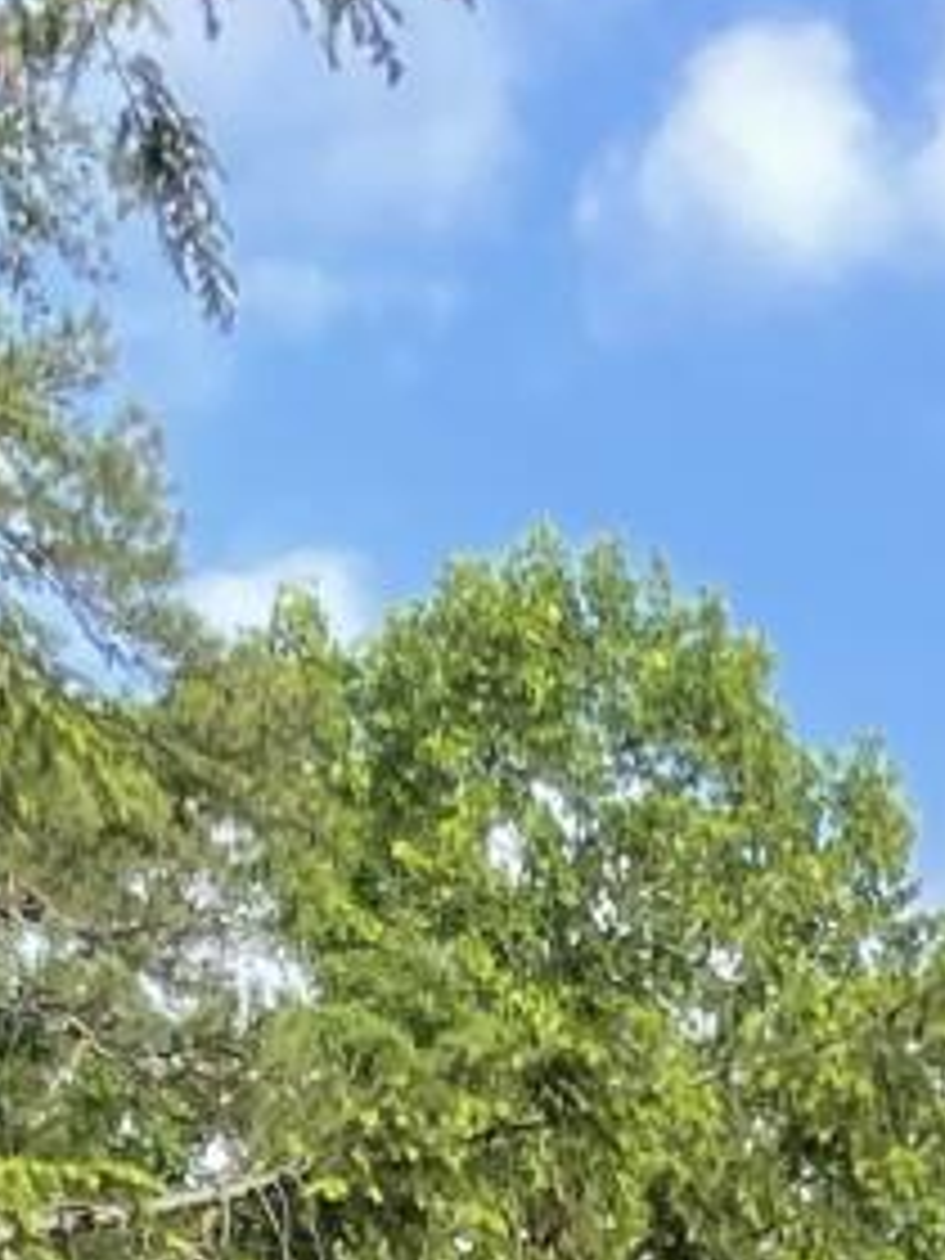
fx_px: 6770
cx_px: 1382
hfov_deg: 7.8
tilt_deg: -3.9
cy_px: 4288
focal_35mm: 186
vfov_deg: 8.3
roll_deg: -0.1
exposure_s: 1/329
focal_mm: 4.2
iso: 32
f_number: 1.6
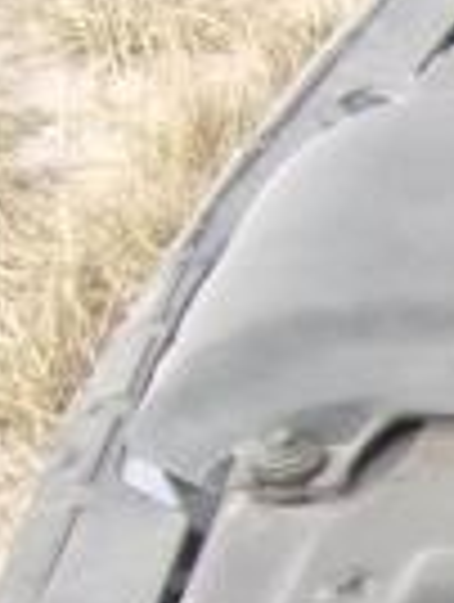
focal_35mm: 143
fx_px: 2493
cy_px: 680
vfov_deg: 13.5
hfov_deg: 7.6
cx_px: 1740
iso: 80
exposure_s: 1/400
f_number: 3.3
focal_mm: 4.3
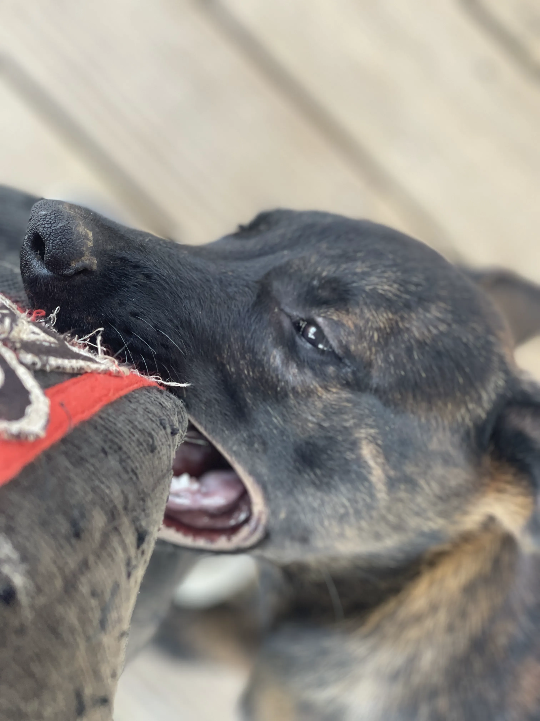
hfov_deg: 22.9
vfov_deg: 30.3
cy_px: 360
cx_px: 270
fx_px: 1331
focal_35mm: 64
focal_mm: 7.5
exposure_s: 1/121
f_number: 2.2
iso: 64
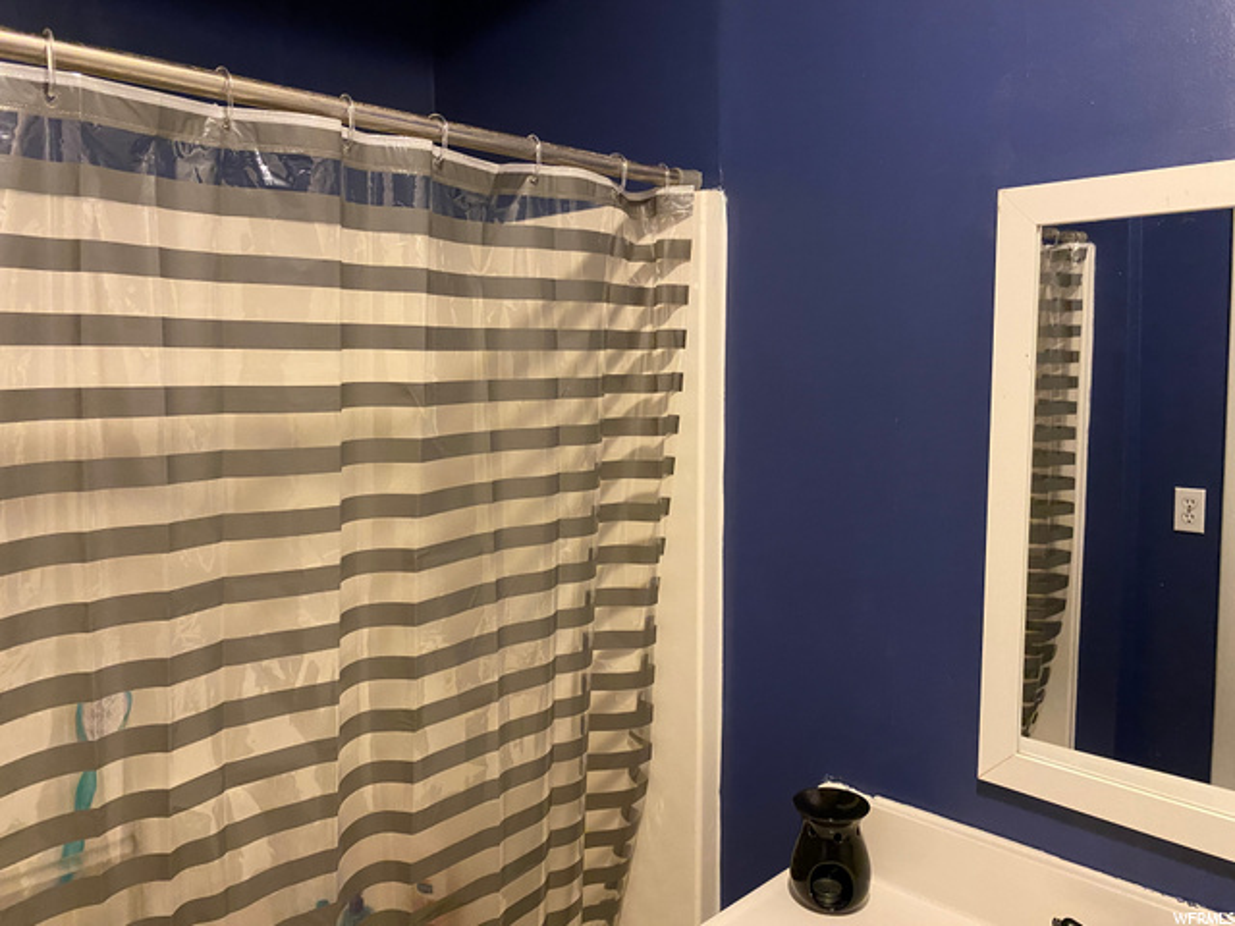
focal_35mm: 26
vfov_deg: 53.1
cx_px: 618
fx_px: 928
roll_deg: -0.3
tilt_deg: -6.3
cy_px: 463
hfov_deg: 67.3
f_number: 1.8
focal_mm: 4.25
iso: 500
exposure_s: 1/40
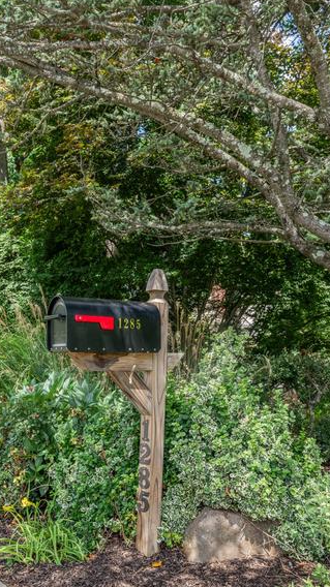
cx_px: 106
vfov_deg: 57.2
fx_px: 530
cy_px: 372
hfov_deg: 34.2
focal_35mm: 34
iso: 500
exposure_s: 1/250
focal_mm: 24
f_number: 9
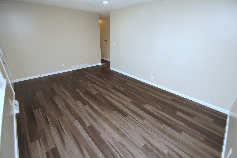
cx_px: 118
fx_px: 99
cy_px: 79
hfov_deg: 100.4
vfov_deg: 77.3
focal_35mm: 15
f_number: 4
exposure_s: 1/60
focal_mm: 10
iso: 320
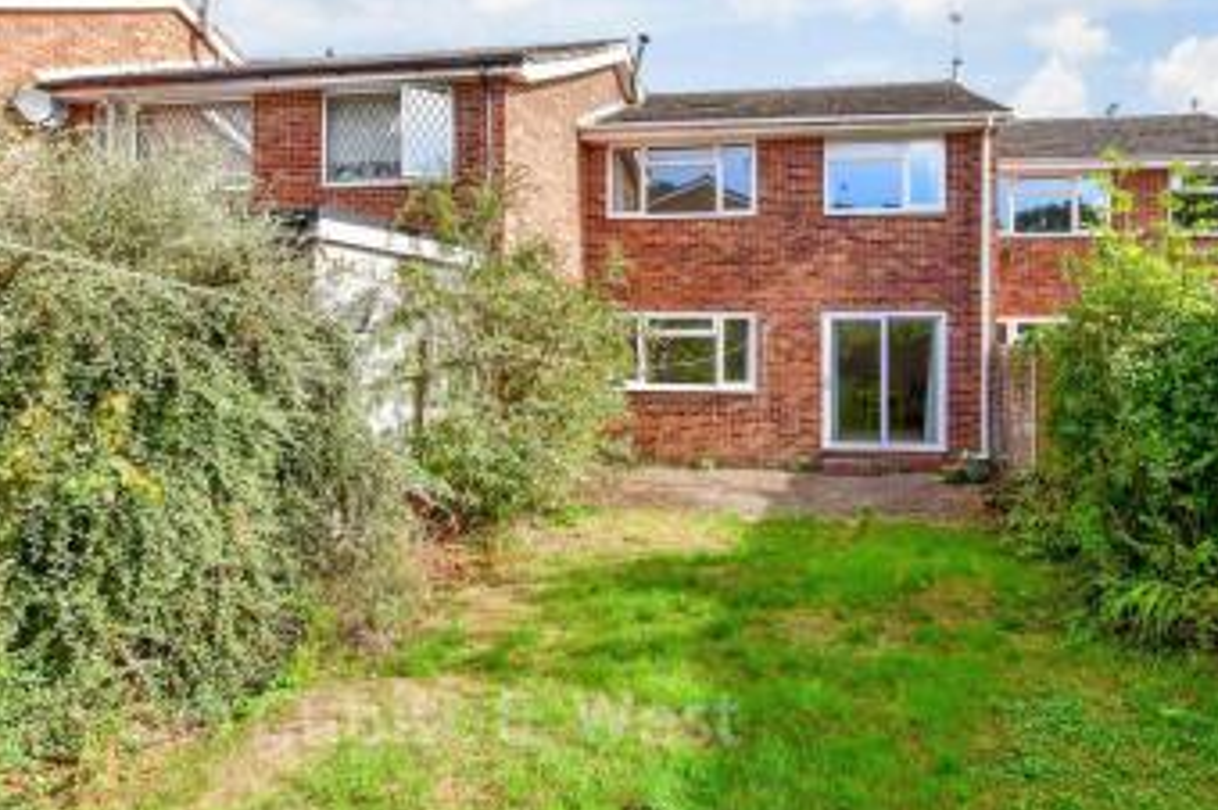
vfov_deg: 59.0
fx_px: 710
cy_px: 328
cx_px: 731
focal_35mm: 21
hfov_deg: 80.3
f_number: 8
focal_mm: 10
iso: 320
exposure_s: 1/250
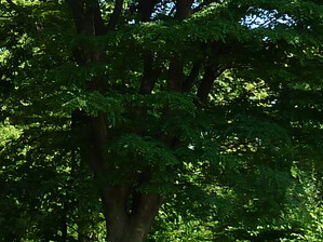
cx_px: 28
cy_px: -79
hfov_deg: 14.6
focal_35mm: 134
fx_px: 1250
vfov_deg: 10.8
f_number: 4
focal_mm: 4.1
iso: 80
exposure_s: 1/160
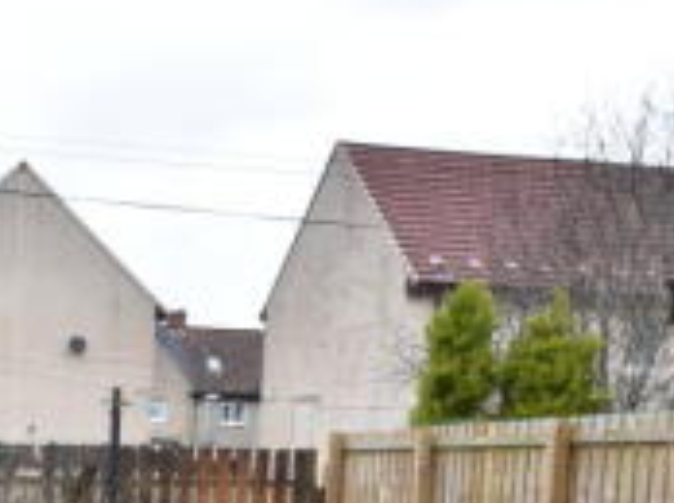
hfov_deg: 33.8
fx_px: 998
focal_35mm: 51
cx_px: -12
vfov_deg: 26.8
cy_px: 497
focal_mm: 13
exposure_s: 1/60
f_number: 5
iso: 100
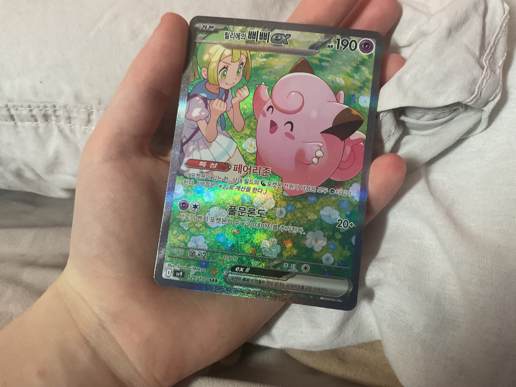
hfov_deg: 61.7
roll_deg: -1.9
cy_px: 194
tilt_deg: -18.5
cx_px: 258
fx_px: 432
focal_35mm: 29
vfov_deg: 48.2
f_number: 1.8
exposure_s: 1/40
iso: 250
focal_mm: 3
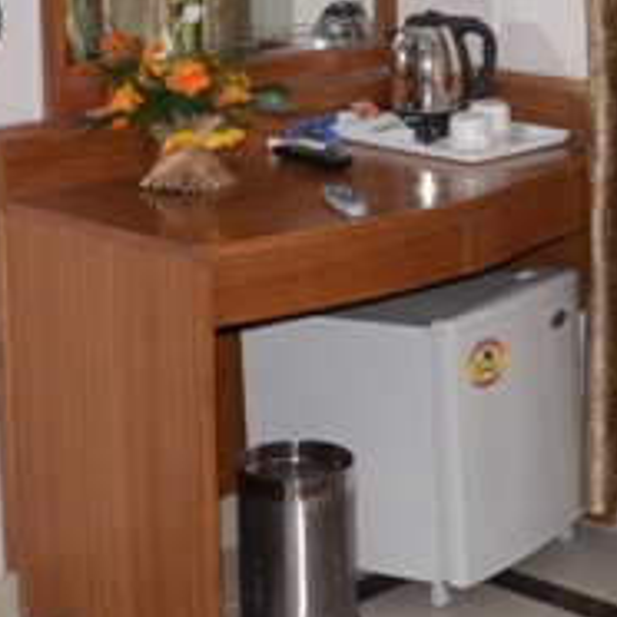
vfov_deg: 18.7
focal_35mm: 91
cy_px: 40
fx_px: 1835
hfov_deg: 18.7
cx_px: 595
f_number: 5.6
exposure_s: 1/60
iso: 1000
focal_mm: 18
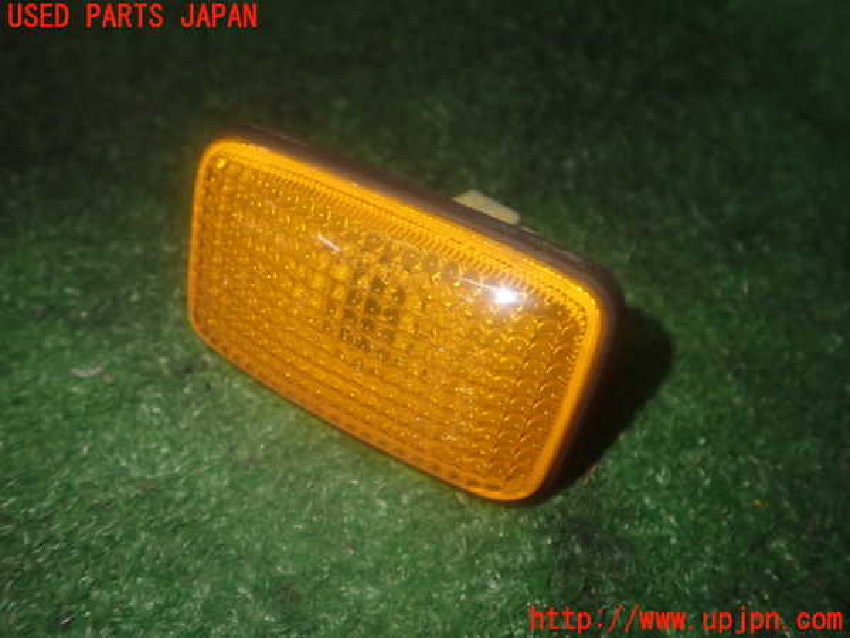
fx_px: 737
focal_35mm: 30
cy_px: 319
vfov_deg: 46.8
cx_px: 425
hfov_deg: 60.0
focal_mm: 5.5
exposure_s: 1/125
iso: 640
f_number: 2.3
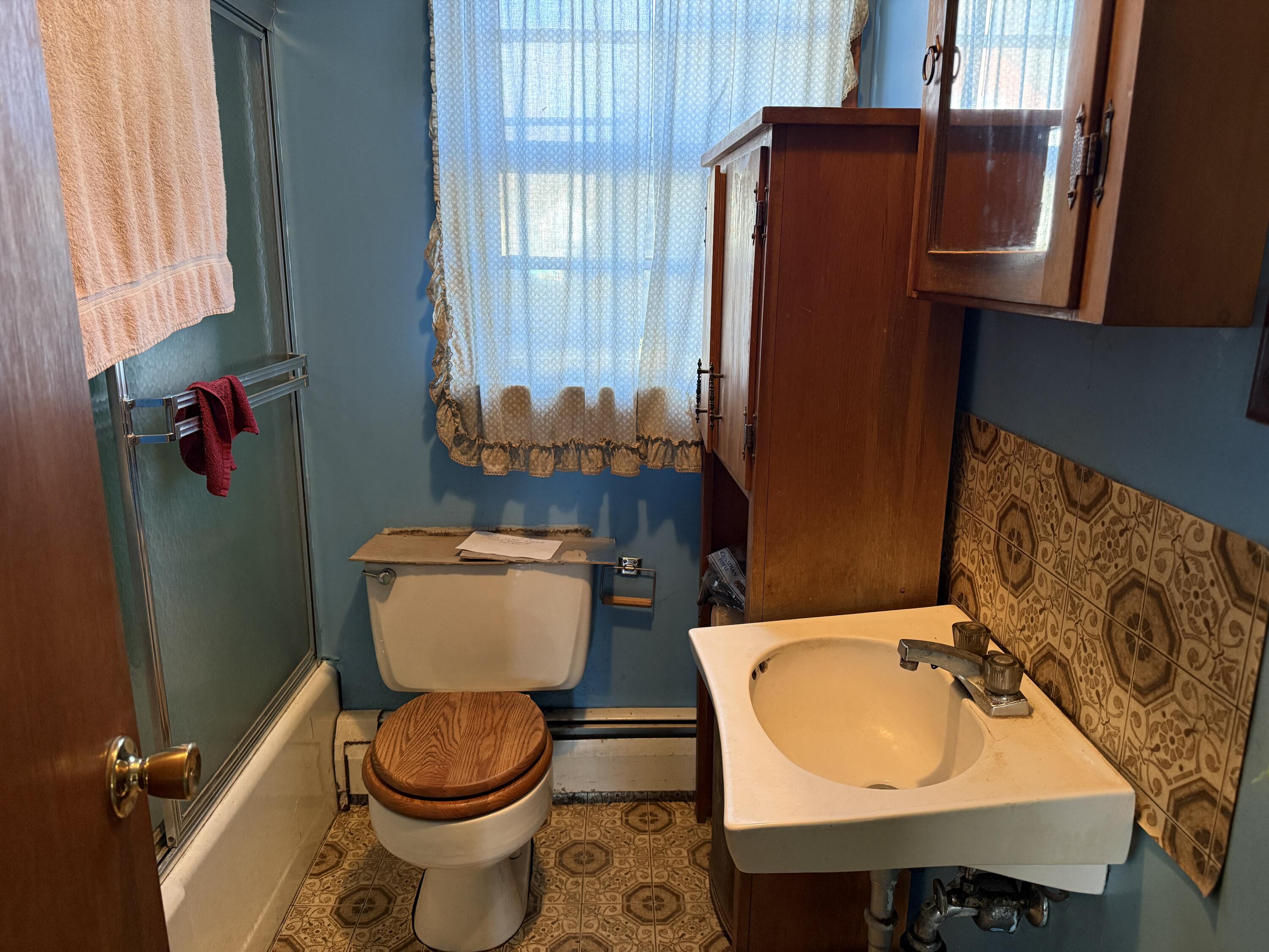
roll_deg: -0.6
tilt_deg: -13.5
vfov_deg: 56.8
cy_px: 476
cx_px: 634
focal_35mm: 24
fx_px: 880
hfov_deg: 71.6
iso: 400
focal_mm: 6.76
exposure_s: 1/60
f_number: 1.78
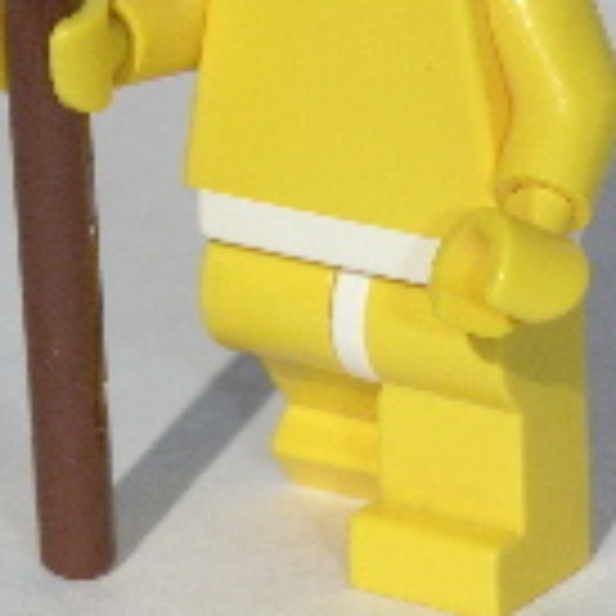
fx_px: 5758
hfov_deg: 6.1
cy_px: 117
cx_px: 297
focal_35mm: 286
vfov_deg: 6.1
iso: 160
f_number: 8
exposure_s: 1/1000
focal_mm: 17.1
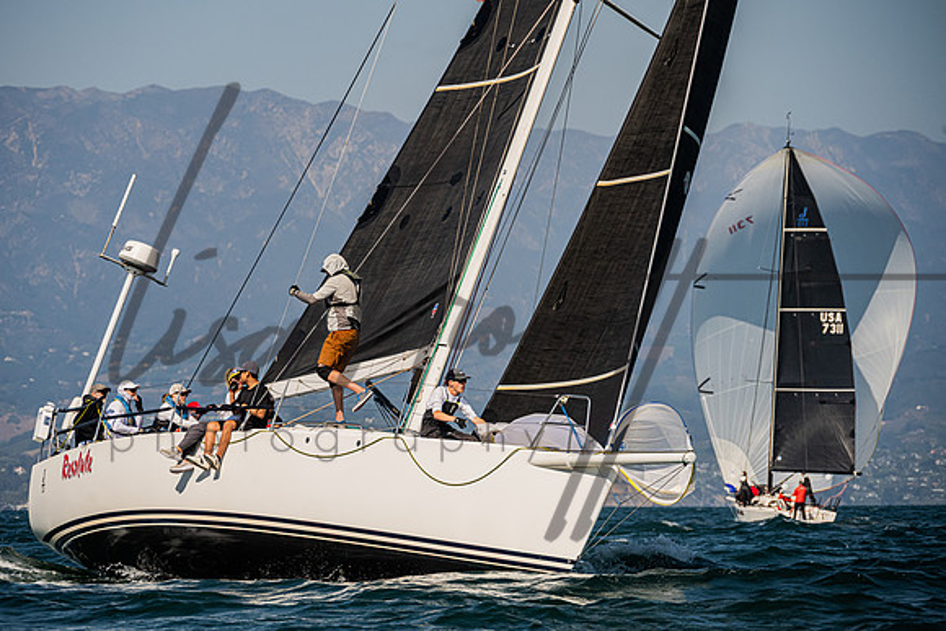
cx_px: 427
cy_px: 305
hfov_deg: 7.8
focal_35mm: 265
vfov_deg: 5.2
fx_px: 6975
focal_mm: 240
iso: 500
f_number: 8
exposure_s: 1/2000
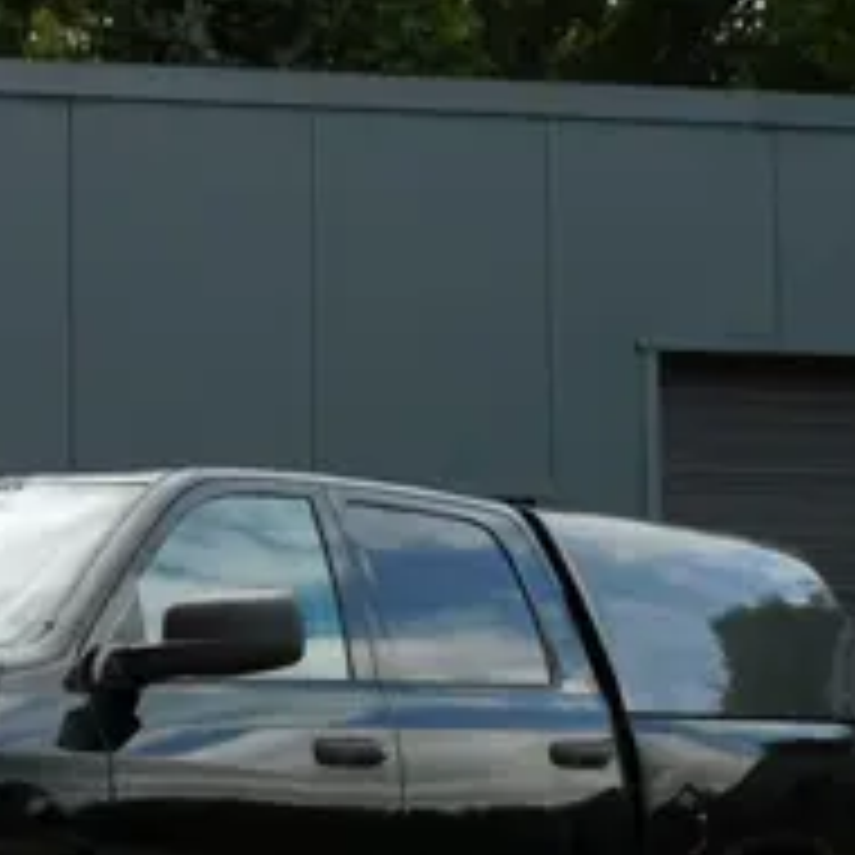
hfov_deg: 14.0
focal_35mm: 123
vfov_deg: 14.1
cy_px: 603
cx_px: -14
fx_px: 3437
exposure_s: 1/400
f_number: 4
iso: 125
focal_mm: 9.9
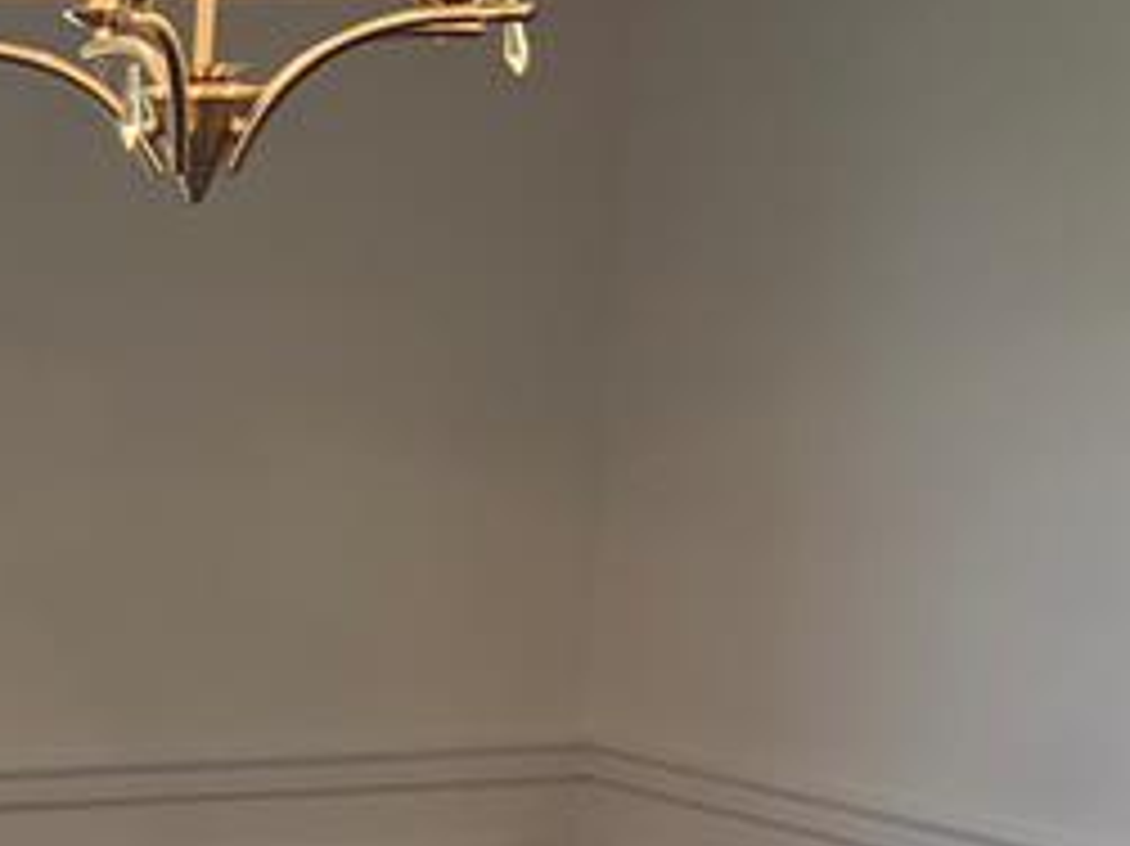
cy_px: 706
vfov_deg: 13.9
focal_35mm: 106
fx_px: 3459
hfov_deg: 15.9
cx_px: -882
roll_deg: +0.1
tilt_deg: -9.7
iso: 40
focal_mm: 5.7
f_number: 1.5
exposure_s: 1/178
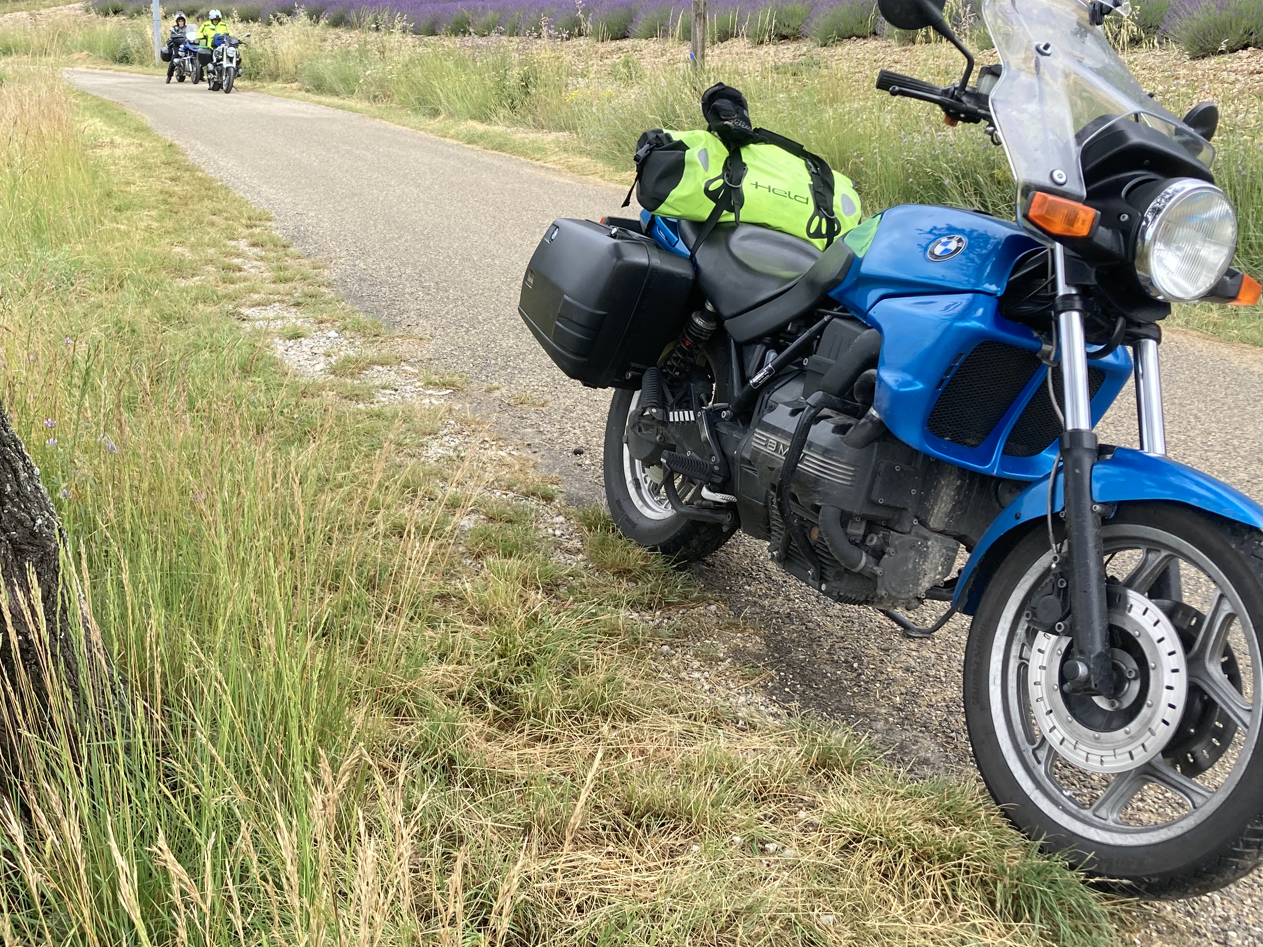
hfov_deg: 44.4
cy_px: 304
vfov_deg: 34.0
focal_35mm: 42
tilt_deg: -14.1
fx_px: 1532
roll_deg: -1.8
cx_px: 469
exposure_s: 1/458
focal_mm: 3.99
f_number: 1.8
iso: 20
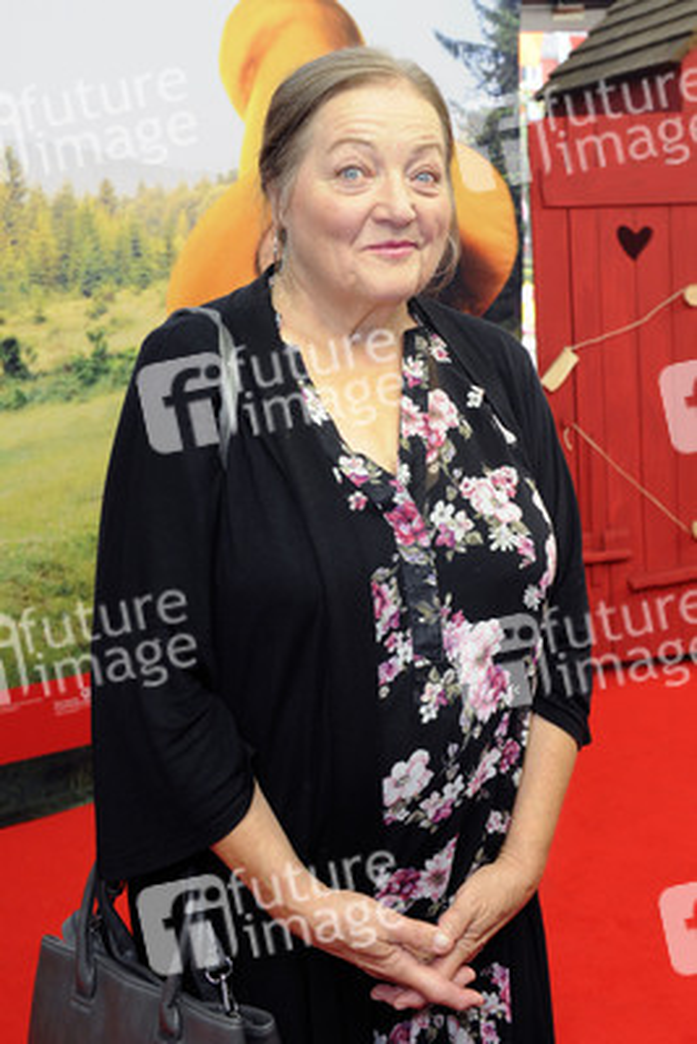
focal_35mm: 36
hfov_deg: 36.9
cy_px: 522
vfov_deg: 53.1
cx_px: 348
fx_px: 1045
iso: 1600
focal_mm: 36
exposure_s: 1/160
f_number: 6.3
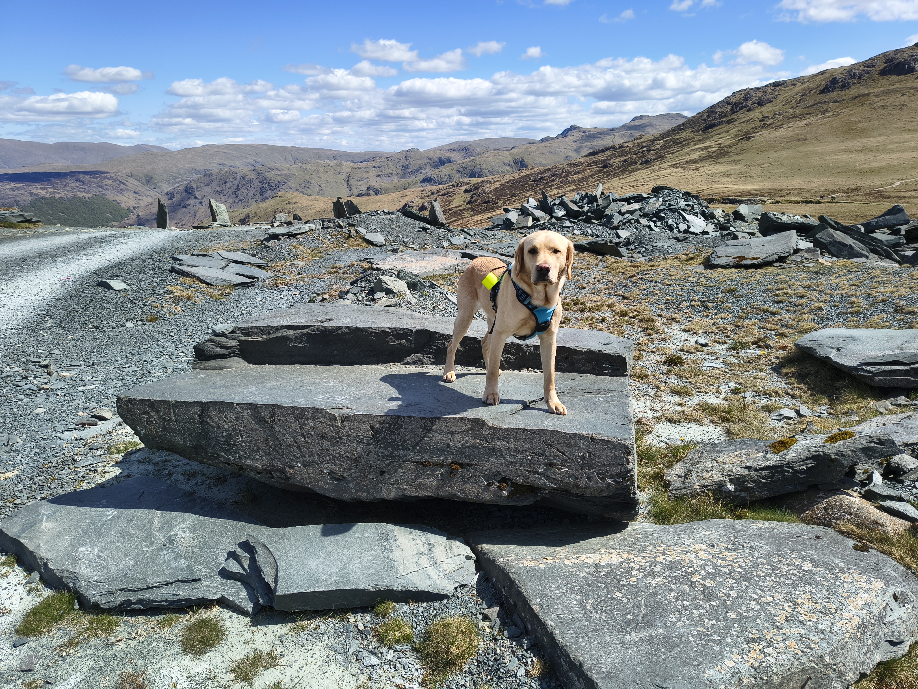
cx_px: 459
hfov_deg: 71.6
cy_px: 344
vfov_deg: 56.8
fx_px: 636
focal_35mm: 24
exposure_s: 1/1705
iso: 101
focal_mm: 5.56
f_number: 1.8
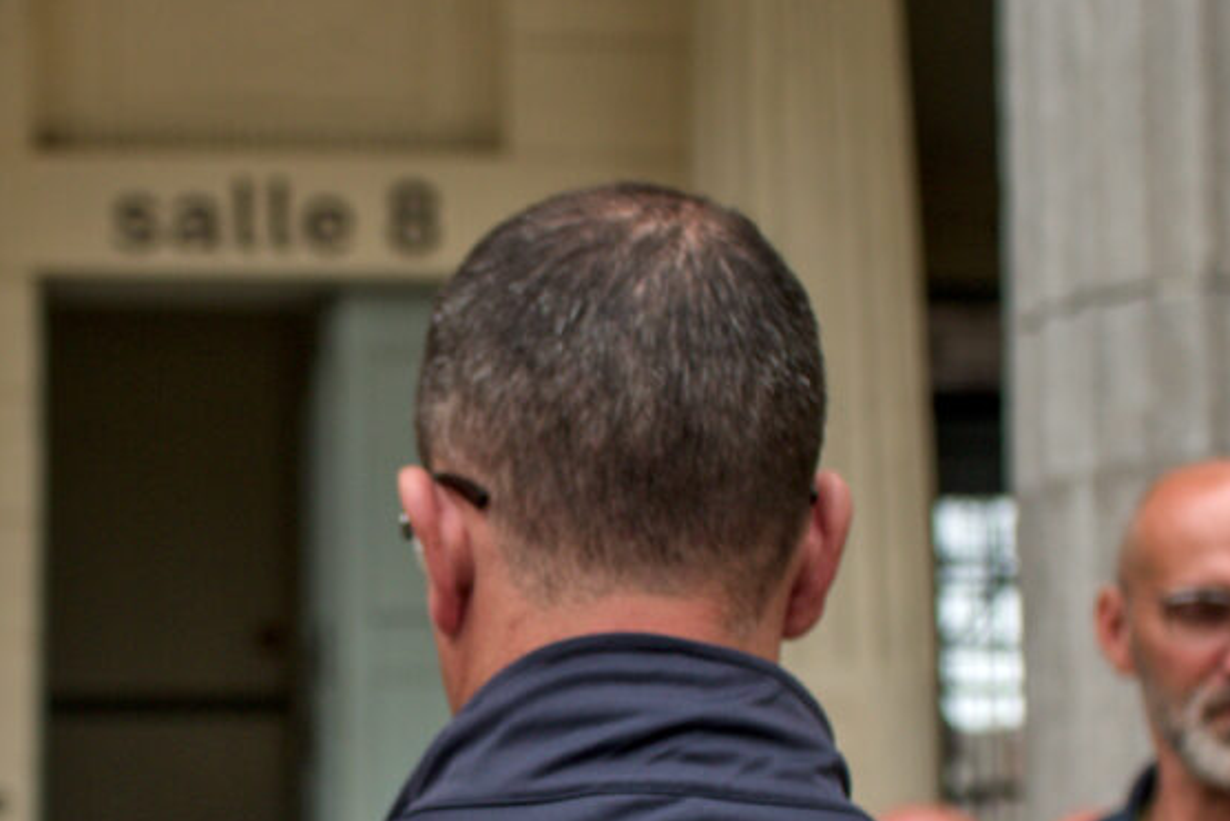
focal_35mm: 90
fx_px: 3076
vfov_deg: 15.1
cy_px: 686
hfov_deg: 22.5
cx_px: 385
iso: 800
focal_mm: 23
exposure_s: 1/1600
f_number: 2.2
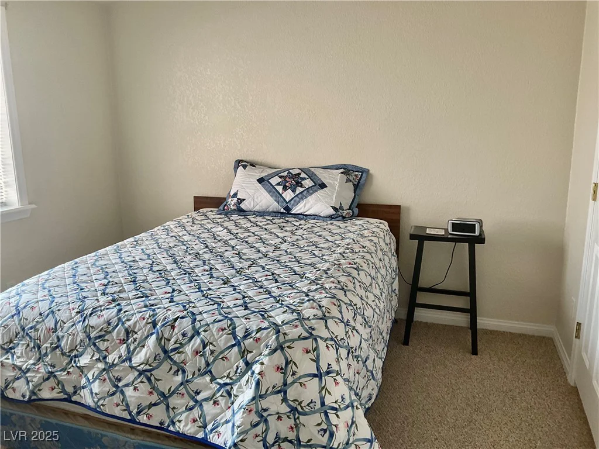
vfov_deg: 48.2
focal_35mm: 29
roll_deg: -2.2
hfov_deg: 61.7
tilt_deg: -15.3
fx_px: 502
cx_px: 300
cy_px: 224
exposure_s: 1/120
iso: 50
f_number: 1.8
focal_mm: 3
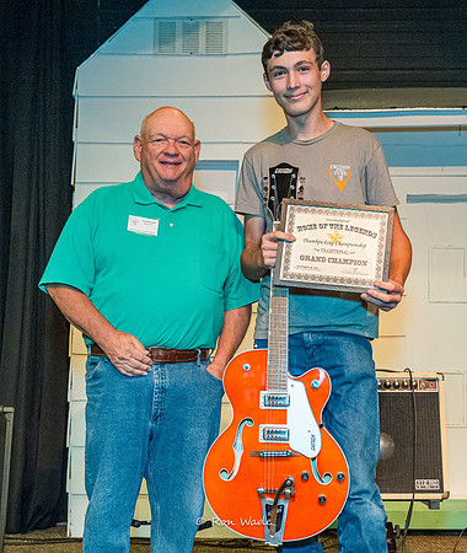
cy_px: 328
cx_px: 252
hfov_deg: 29.1
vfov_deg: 34.0
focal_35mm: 54
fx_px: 901
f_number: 4
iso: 6400
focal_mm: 33
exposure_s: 1/160
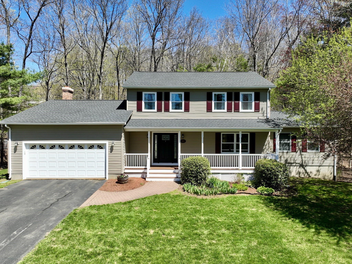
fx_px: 244
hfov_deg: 71.6
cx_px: 176
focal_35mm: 24
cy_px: 132
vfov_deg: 56.8
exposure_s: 1/1600
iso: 140
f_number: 2.8
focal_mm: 12.29
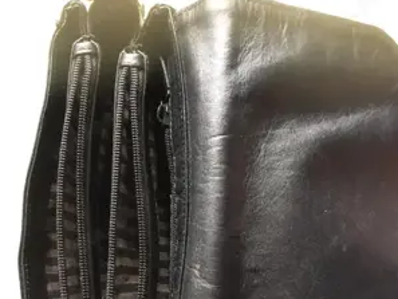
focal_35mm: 39
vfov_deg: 35.6
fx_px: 449
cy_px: 241
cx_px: 200
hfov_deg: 47.8
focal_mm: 4.15
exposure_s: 1/17
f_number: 2.2
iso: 250
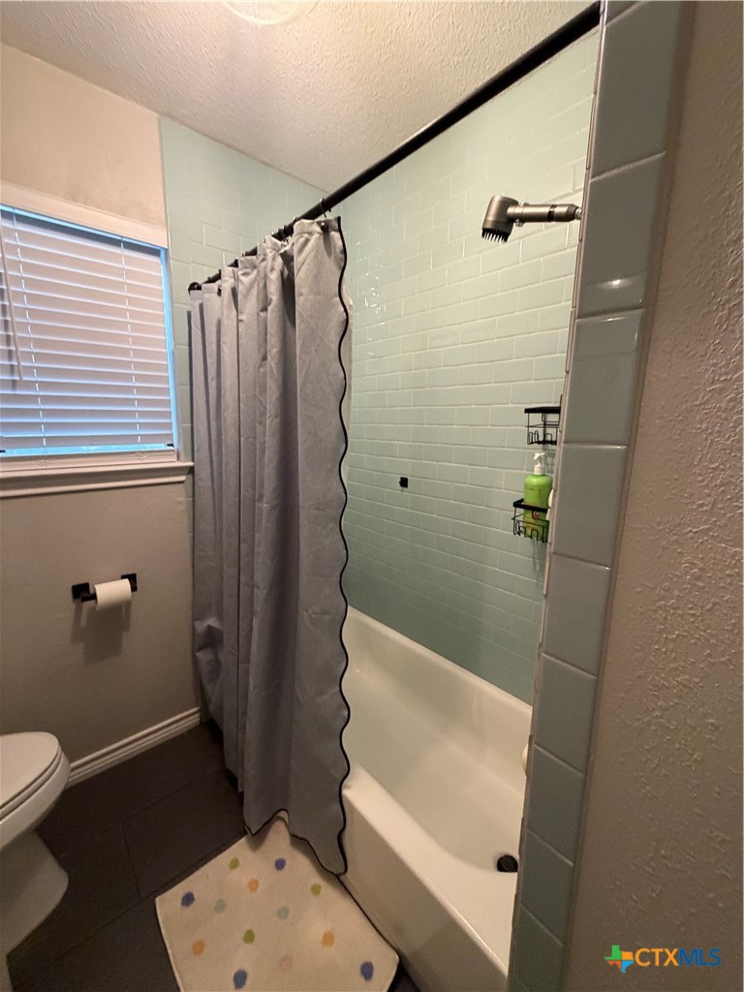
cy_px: 496
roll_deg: -1.0
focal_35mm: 14
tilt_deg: -8.5
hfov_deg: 85.7
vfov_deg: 102.1
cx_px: 372
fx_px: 401
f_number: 2.2
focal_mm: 2.22
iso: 500
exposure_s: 1/60
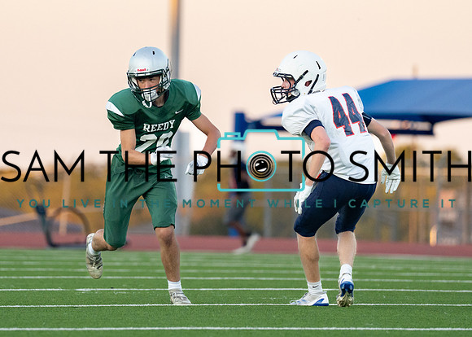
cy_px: 101
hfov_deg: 4.3
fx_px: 6224
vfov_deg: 3.1
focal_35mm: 464
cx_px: 164
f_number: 2.8
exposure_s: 1/2000
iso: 800
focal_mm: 200
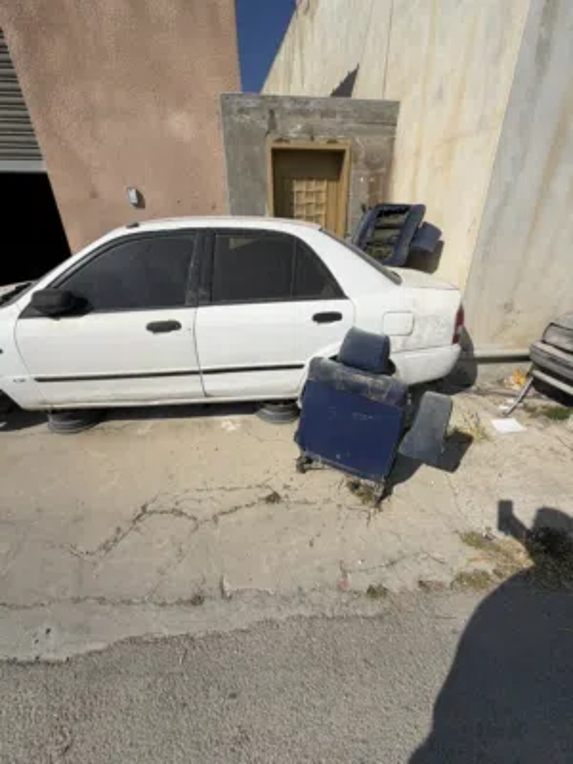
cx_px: 286
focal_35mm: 14
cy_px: 382
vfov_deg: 102.1
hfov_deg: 85.7
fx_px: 309
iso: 20
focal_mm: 2.22
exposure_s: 1/1745
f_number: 2.2
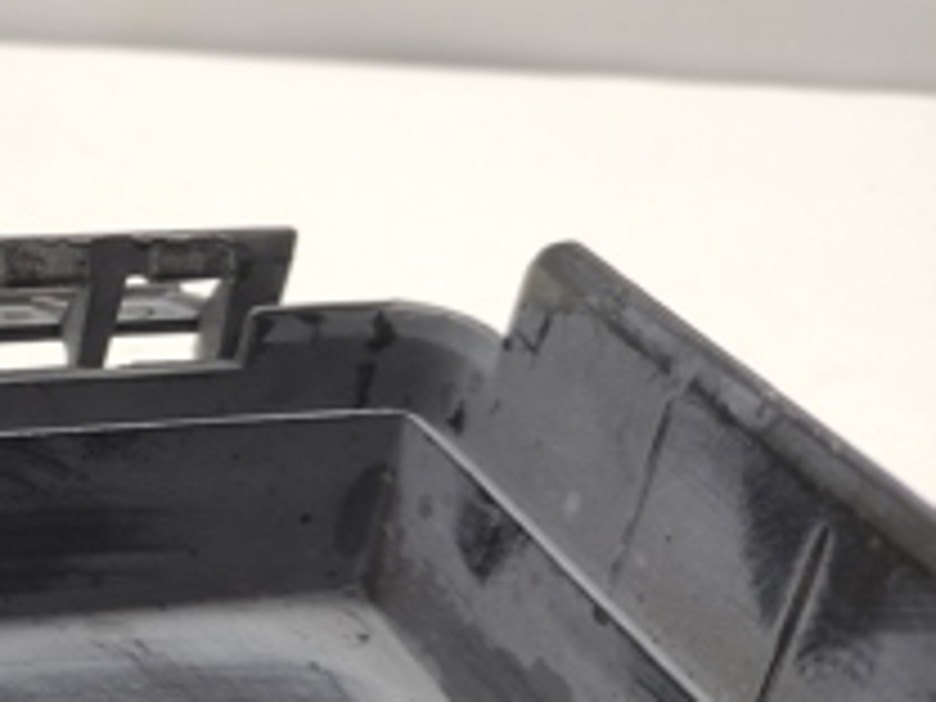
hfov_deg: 21.2
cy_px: 387
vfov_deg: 19.1
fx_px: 2082
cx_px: -486
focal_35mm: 77
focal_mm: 5.43
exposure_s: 1/50
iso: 105
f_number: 1.89
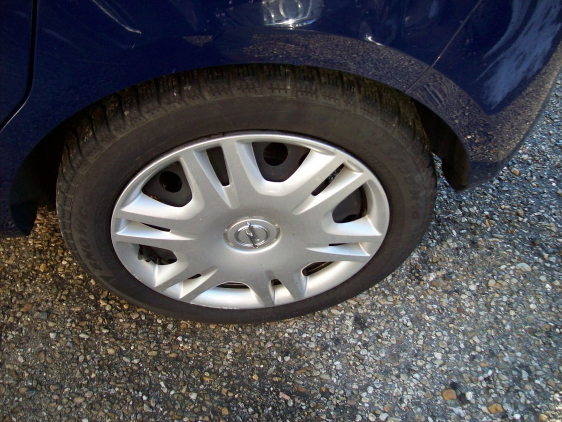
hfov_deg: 51.4
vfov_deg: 39.7
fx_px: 584
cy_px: 211
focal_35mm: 36
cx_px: 281
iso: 80
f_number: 2.7
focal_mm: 6
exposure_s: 1/128
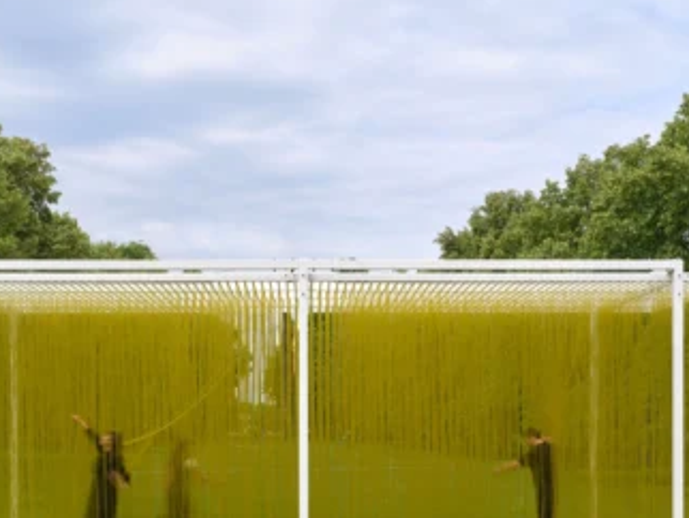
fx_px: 1335
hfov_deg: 28.9
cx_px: 304
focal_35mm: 67
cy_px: 276
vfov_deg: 22.0
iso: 50
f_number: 29
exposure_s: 1/4
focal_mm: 45
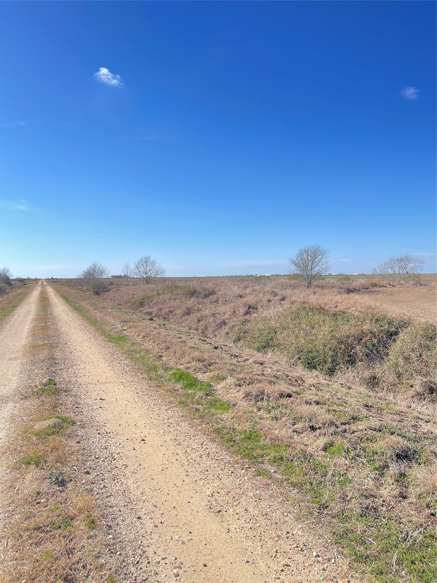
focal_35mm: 25
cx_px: 218
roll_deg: +0.7
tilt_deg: -2.1
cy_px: 292
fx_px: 421
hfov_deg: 54.9
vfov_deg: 69.4
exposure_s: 1/1370
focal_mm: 5.1
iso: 50
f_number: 1.6
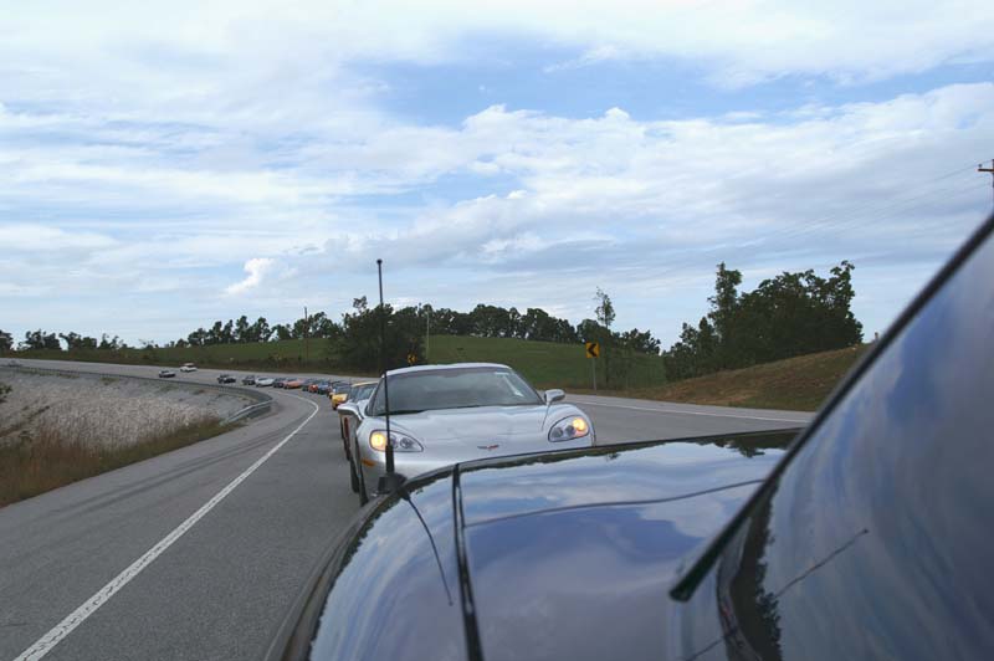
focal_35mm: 36
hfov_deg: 53.2
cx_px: 497
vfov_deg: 36.8
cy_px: 330
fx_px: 993
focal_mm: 24
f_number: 8
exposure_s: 1/500
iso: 100
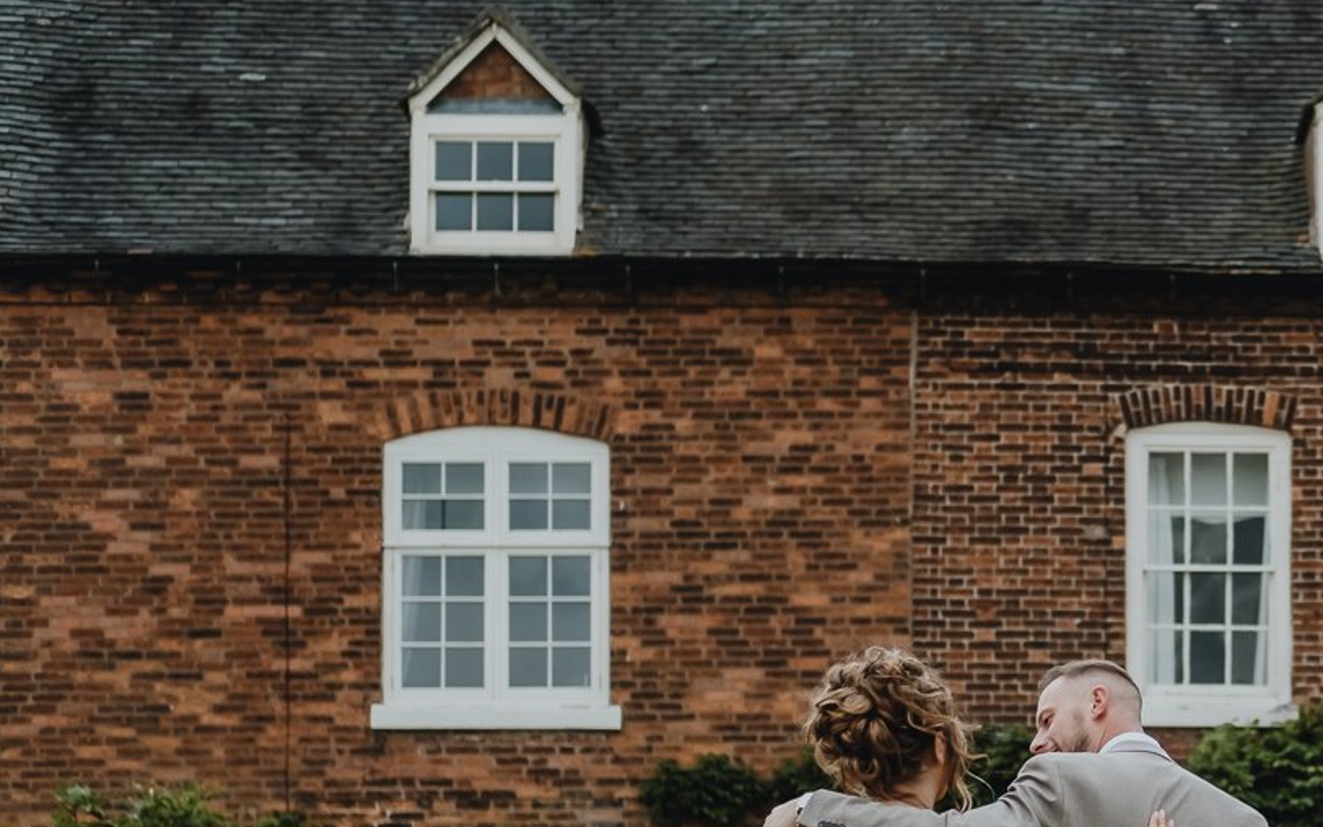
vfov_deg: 9.6
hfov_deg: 15.0
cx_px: 1427
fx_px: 4903
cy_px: 750
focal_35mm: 136
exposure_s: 1/450
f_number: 2
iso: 200
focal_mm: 35
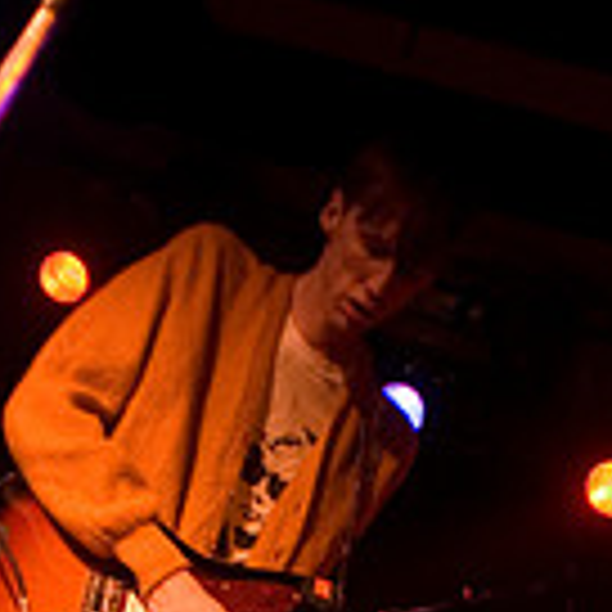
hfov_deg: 20.6
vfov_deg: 18.7
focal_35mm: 84
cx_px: 335
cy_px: 855
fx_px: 1680
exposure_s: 1/40
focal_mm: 20
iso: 800
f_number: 2.8
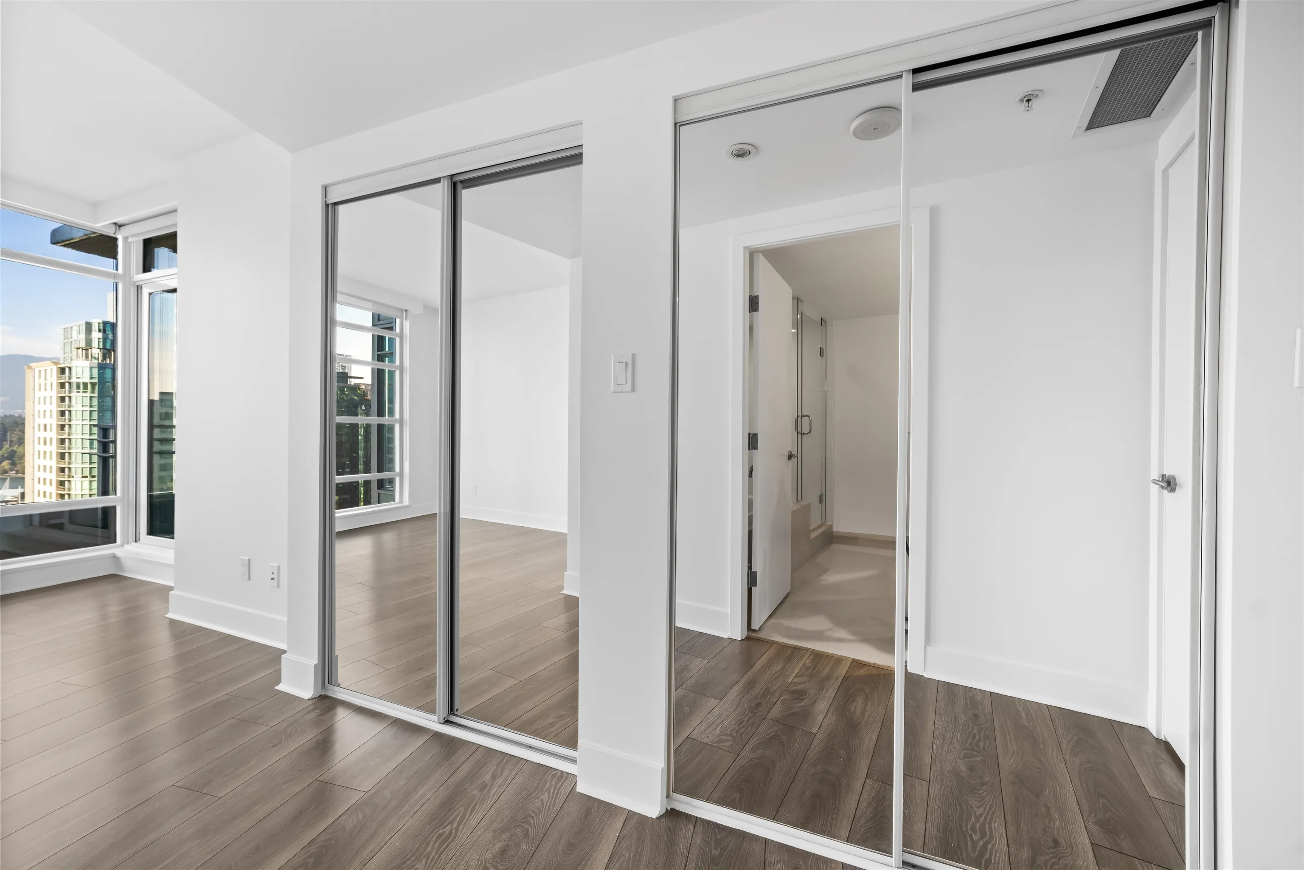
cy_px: 435
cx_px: 652
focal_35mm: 14
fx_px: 489
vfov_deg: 83.3
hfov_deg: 106.3
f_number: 9
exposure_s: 1/3
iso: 250
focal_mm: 9
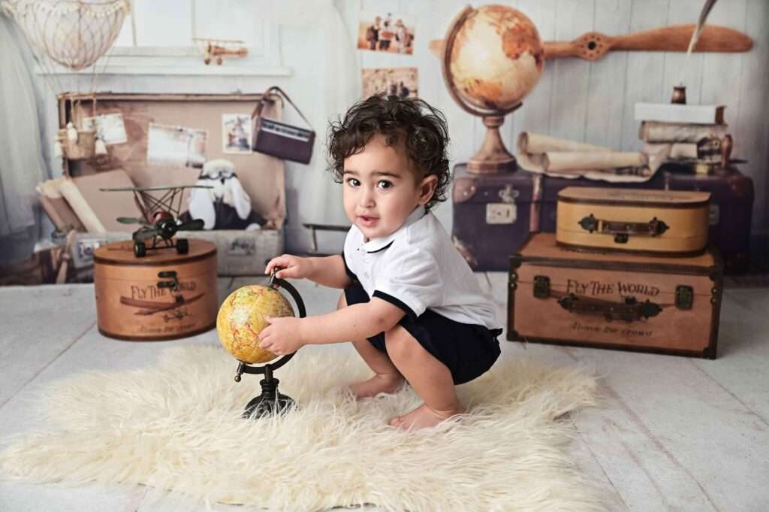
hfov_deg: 49.6
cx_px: 384
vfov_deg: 34.2
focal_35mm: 39
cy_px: 256
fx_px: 832
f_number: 3.2
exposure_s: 1/100
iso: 100
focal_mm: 39
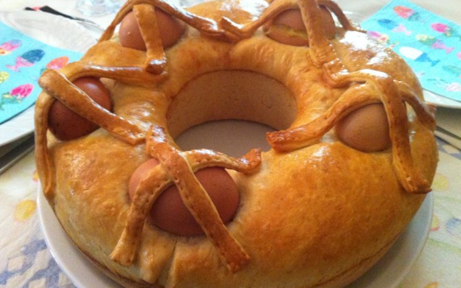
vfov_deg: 33.6
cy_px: 147
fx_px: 477
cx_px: 225
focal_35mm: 38
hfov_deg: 51.5
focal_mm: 3.85
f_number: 2.8
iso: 640
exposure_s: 1/15
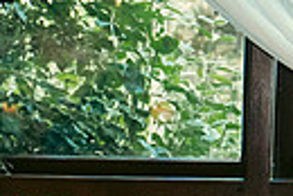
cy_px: 353
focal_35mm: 259
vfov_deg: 5.2
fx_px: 2110
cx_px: -316
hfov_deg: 7.6
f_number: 3.5
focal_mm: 39
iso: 2500
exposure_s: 1/160
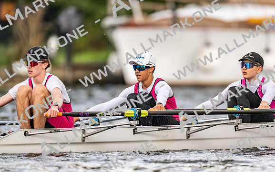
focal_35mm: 615
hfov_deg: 3.4
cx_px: 138
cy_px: 88
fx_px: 4611
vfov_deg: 2.1
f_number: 4
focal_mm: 600
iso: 720
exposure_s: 1/2500
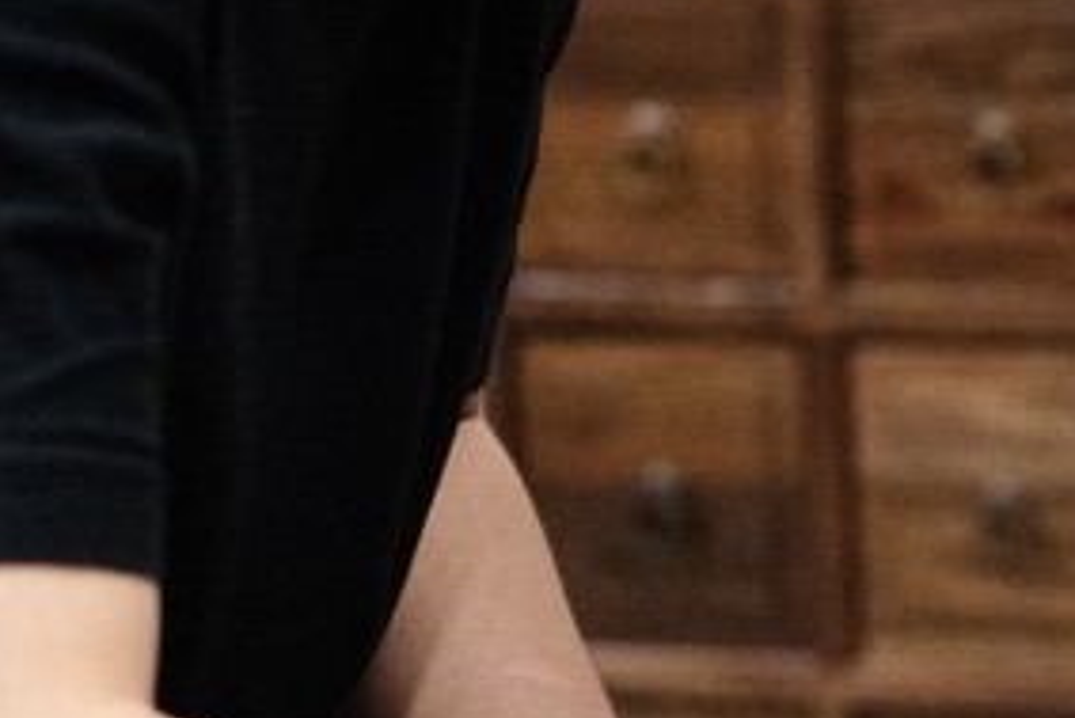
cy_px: -156
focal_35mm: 281
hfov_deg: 7.2
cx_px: 1443
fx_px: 8395
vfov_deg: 4.9
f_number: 2.2
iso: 4000
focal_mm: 35
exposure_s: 1/125
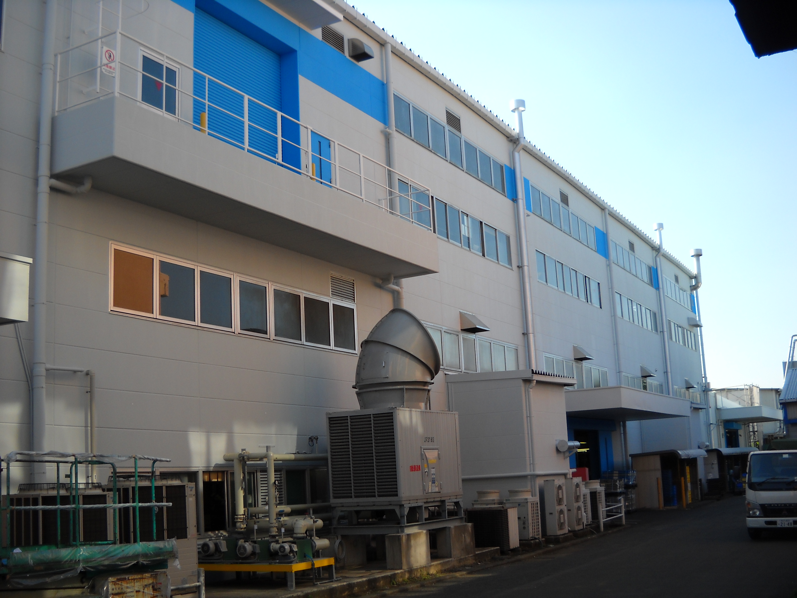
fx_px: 944
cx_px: 398
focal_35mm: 41
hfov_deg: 45.8
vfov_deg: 35.1
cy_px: 299
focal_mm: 6.72
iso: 64
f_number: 3.1
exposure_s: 1/402
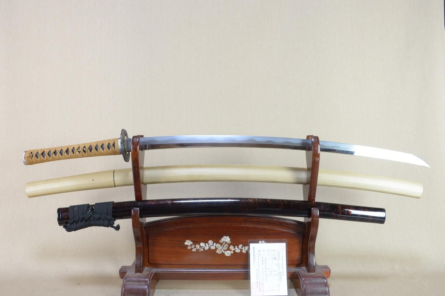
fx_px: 371
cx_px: 222
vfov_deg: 43.5
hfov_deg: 62.0
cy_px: 148
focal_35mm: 30
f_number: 11
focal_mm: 20
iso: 400
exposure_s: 1/1.6
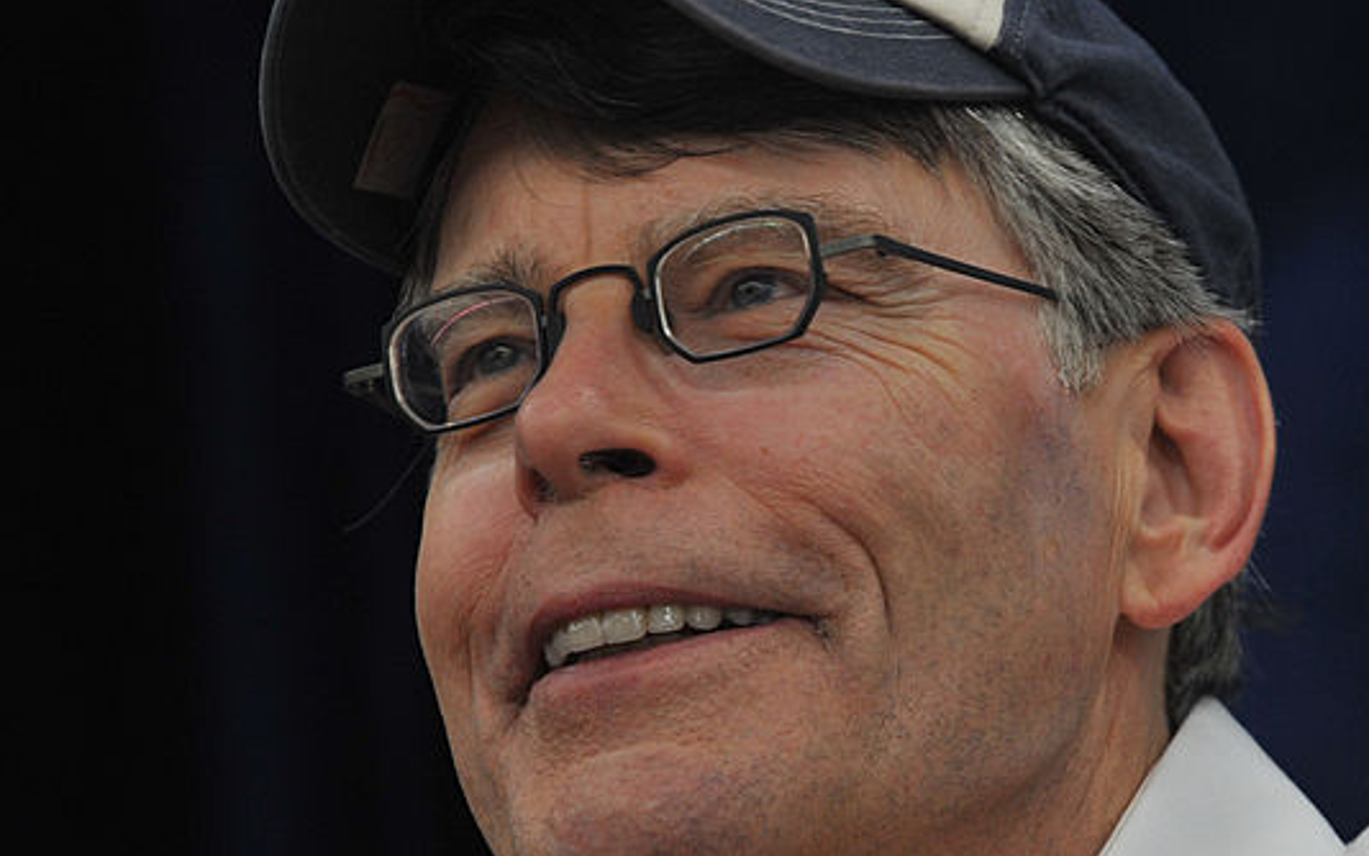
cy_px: 624
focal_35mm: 342
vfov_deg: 3.8
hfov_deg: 6.1
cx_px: 1025
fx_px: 12763
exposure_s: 1/160
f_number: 5.6
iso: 1000
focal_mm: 175
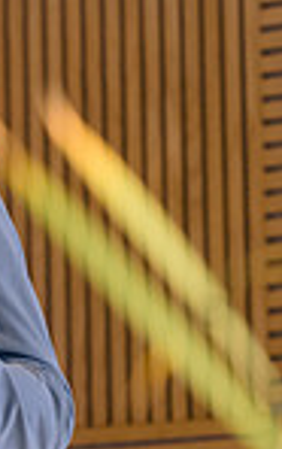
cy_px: 214
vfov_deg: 6.2
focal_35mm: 339
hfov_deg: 3.9
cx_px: -258
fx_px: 4152
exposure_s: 1/125
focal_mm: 85
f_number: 3.2
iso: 800
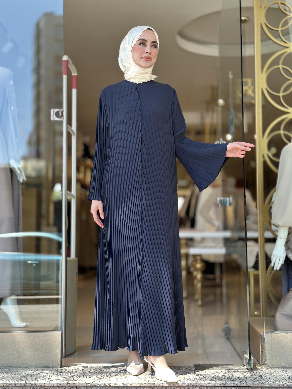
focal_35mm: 48
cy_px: 194
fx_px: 540
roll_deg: -0.5
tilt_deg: +6.2
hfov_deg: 30.3
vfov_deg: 39.7
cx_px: 146
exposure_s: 1/260
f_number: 1.78
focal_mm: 6.86
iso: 80
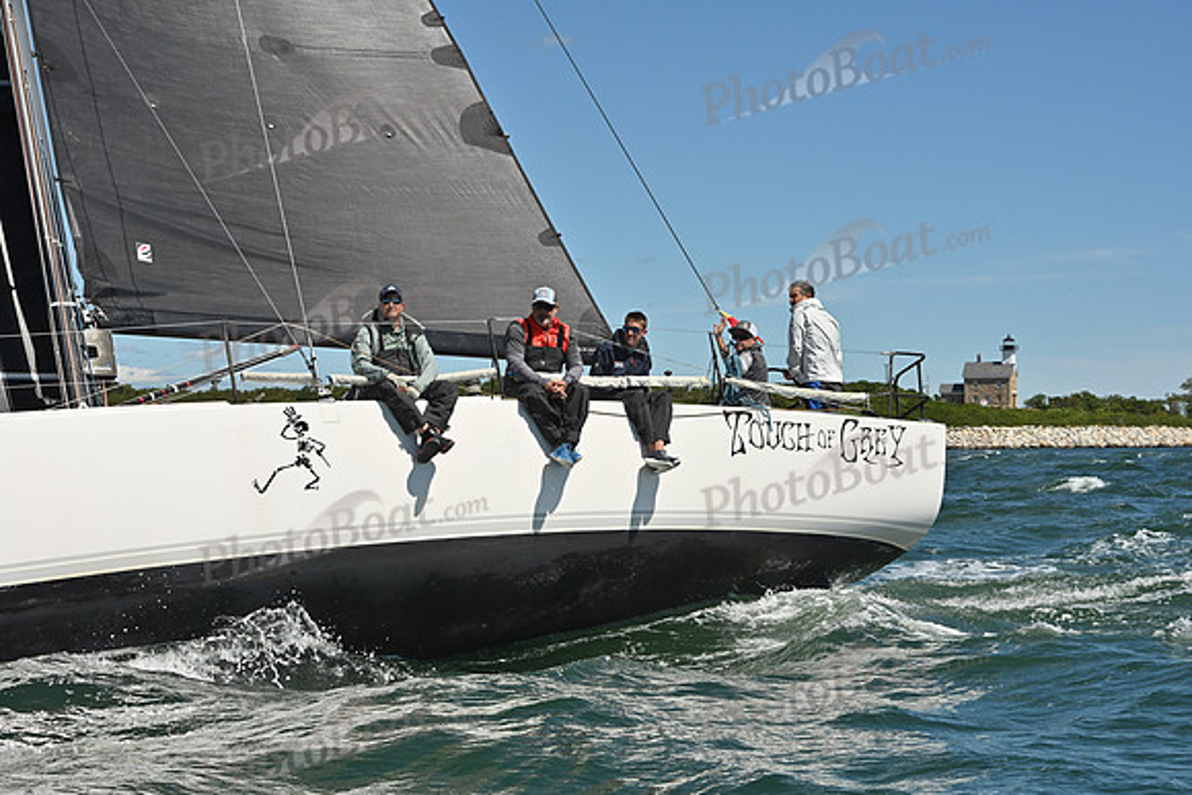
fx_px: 2318
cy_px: 398
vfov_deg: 19.5
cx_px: 596
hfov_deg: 28.8
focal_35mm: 70
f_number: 10
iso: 320
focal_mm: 70
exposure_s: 1/1600
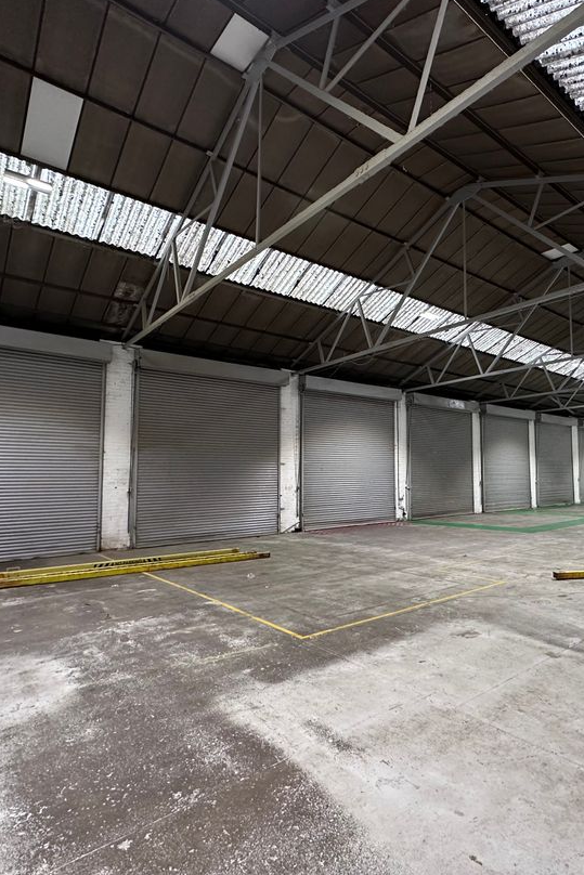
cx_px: 390
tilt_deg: +3.6
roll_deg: +0.2
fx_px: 486
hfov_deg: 60.5
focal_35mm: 20
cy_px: 443
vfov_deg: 84.0
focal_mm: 2.22
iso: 250
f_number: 2.2
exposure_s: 1/50
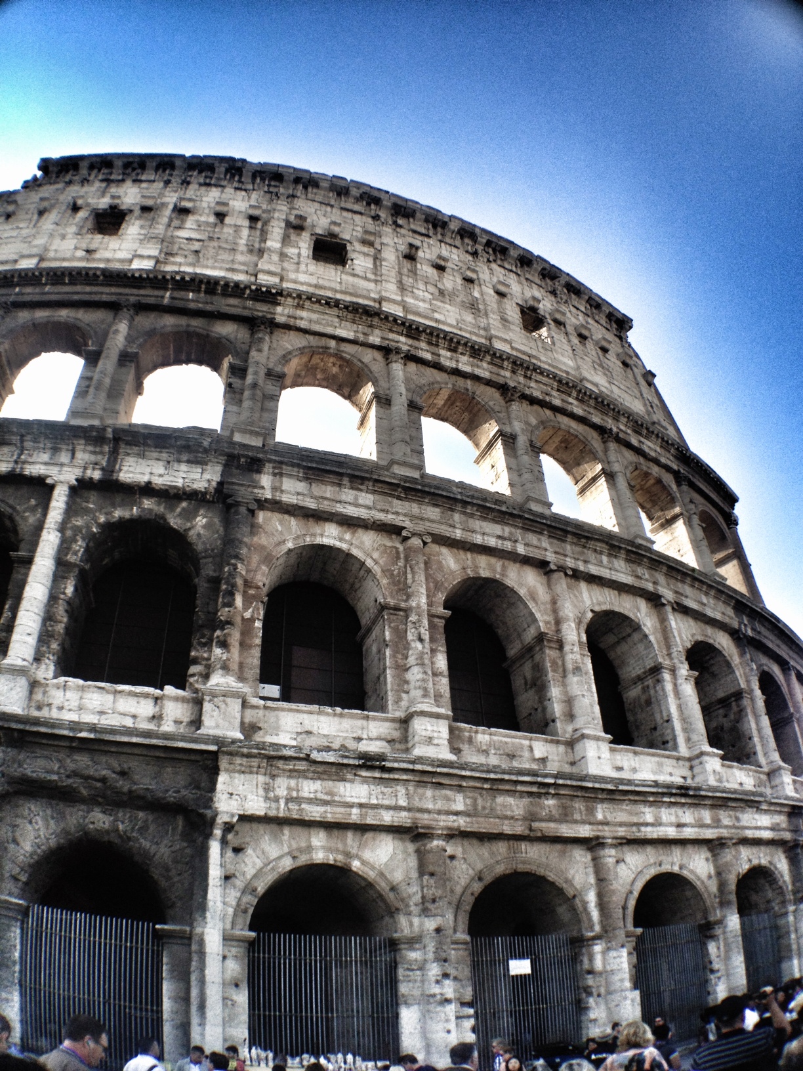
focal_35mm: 35
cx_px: 402
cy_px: 536
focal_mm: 4.28
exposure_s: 1/431
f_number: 2.4
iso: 64
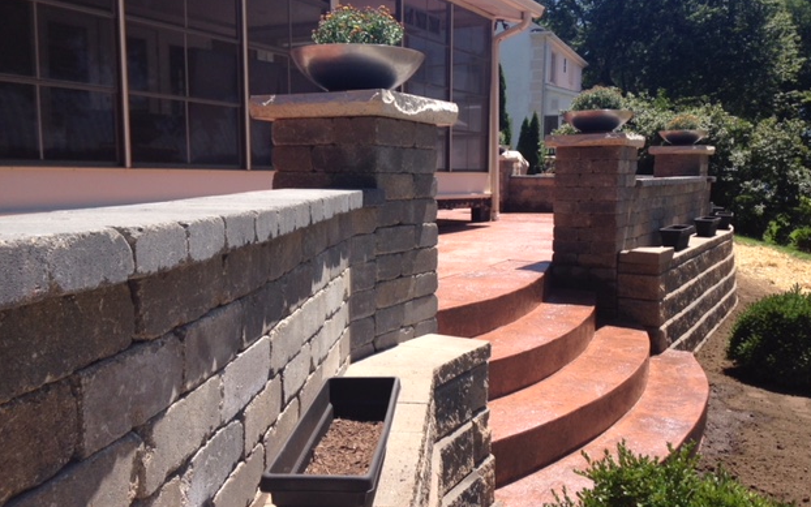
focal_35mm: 36
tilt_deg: -6.6
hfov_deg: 54.0
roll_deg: +1.4
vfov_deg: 35.4
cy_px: 254
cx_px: 412
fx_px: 796
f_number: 2.4
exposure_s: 1/1085
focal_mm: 4.12
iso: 50
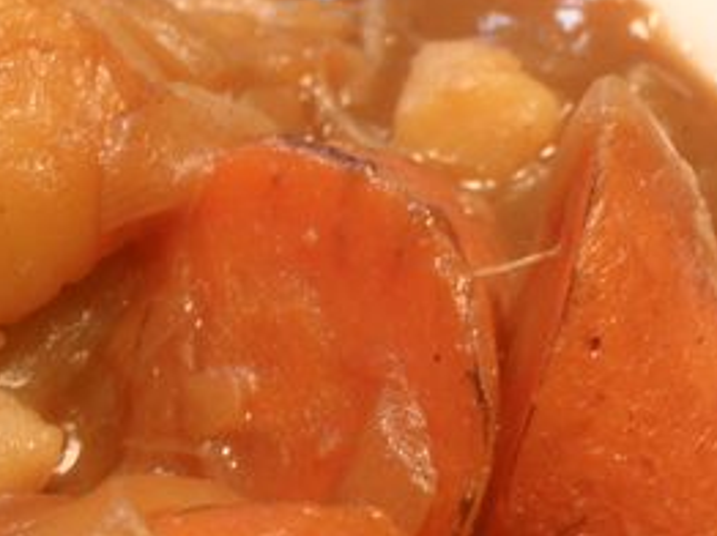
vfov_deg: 21.8
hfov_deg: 29.4
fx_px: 1366
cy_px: 465
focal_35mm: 66
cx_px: 364
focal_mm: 6.53
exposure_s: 1/2.5
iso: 100
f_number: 4.1
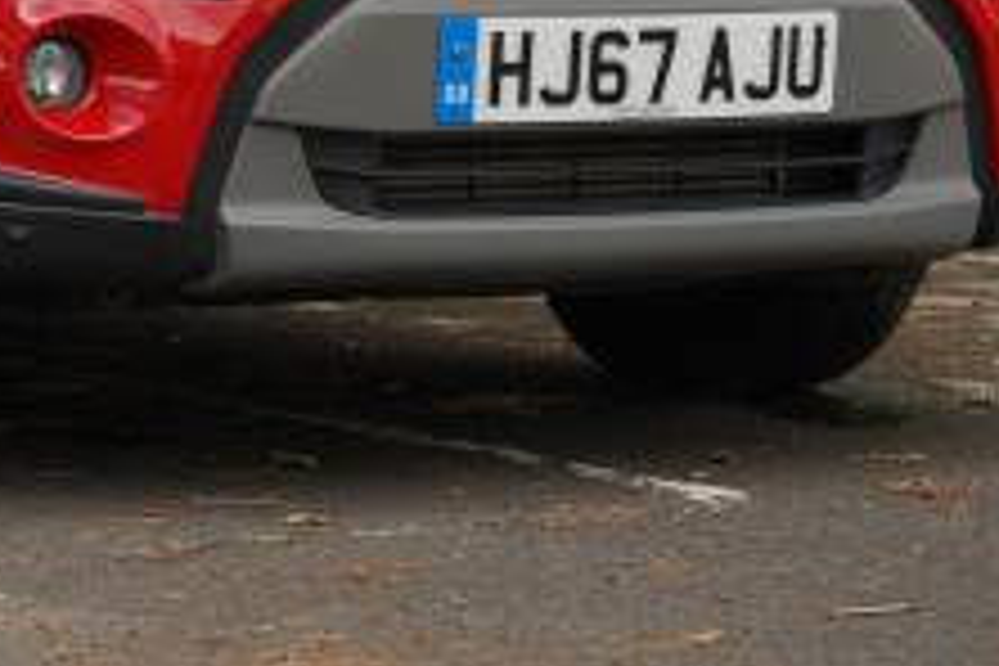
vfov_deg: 6.7
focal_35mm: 202
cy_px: -284
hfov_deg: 10.1
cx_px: -72
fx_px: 5605
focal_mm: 70
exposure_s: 1/100
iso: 100
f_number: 4.5
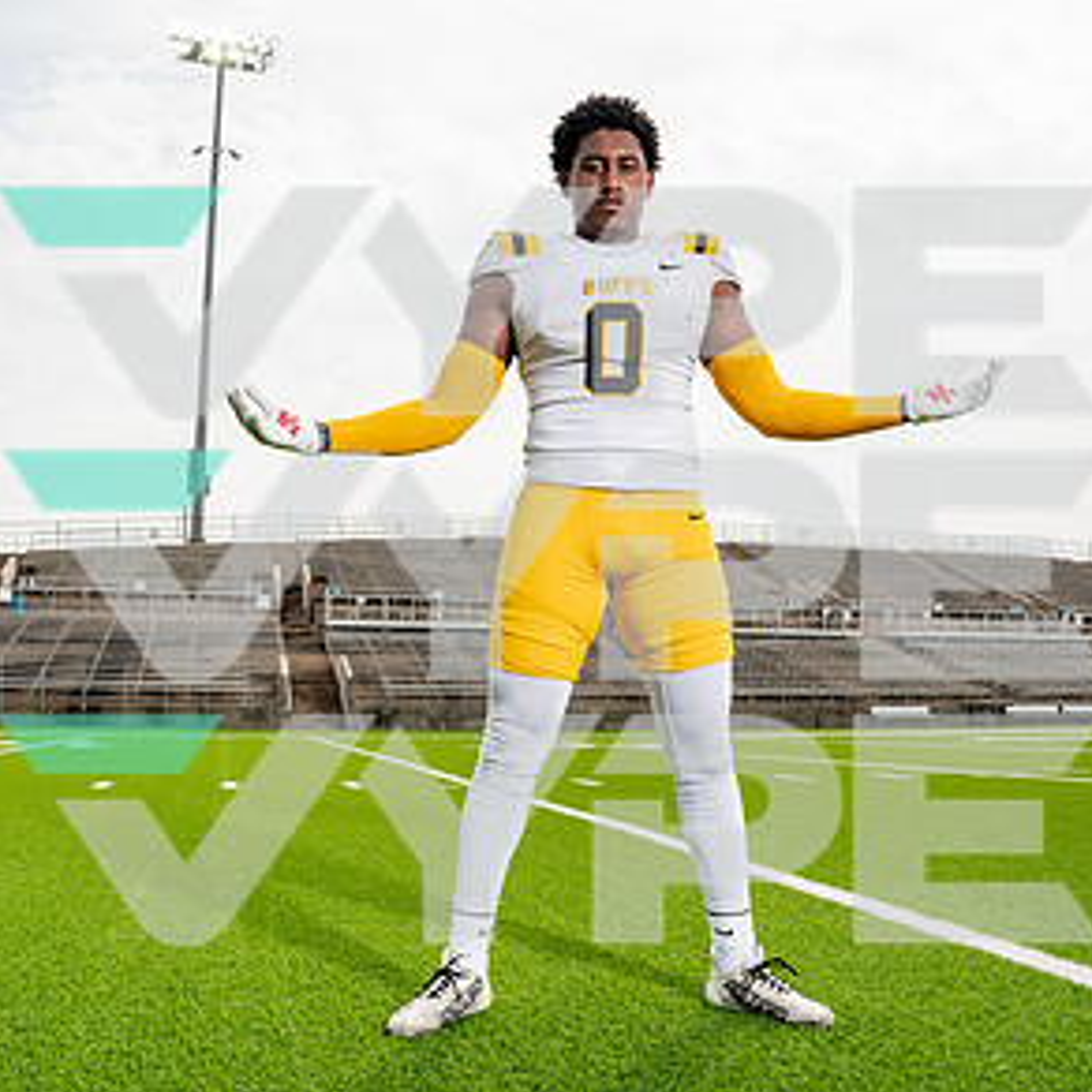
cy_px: 568
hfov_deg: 48.4
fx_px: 1213
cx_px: 557
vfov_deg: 48.4
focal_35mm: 34
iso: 100
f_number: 8
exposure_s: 1/250
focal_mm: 26
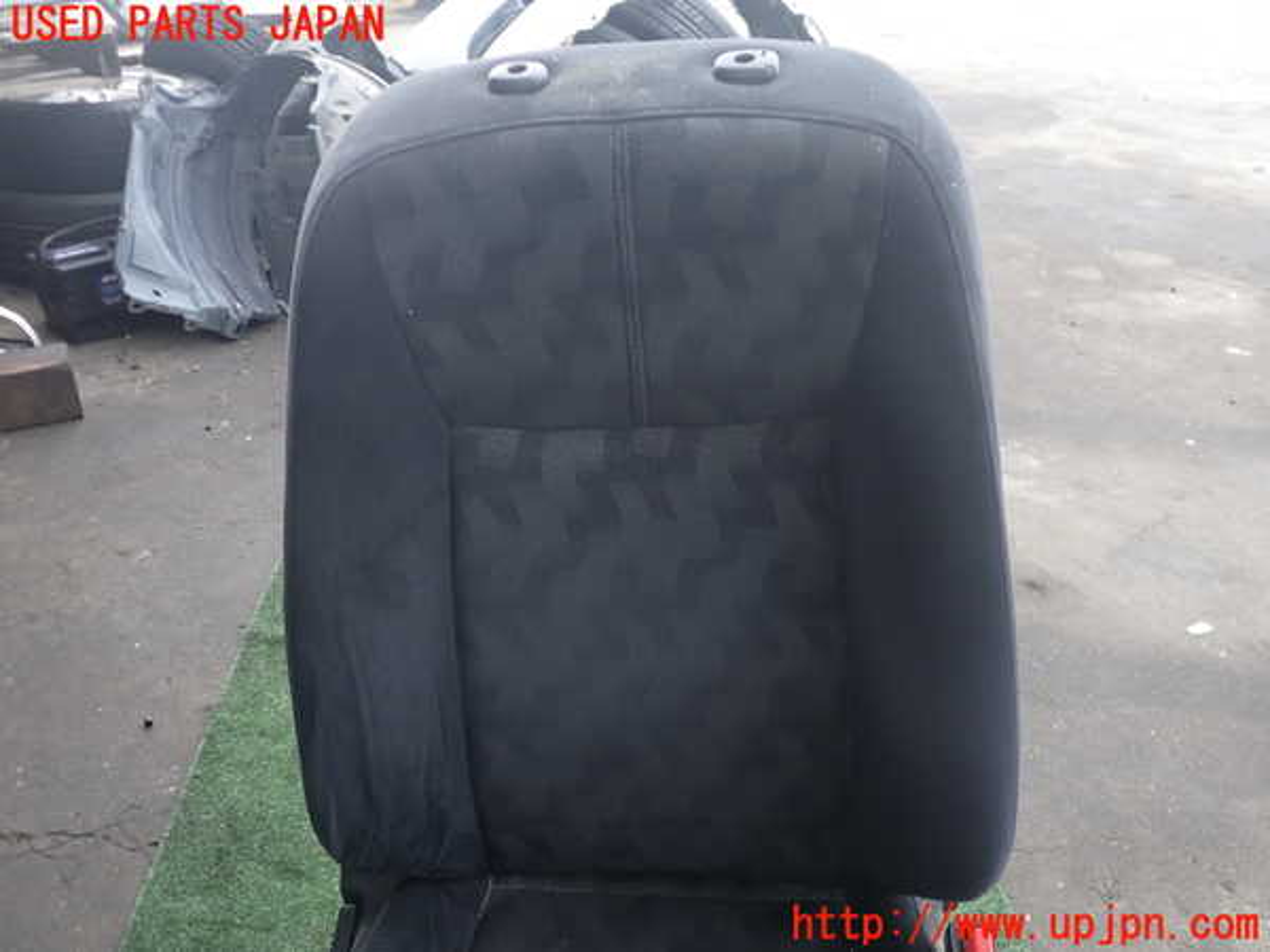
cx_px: 635
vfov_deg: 46.8
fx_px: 1101
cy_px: 476
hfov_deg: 60.0
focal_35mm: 30
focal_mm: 5.4
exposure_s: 1/30
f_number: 6.3
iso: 200
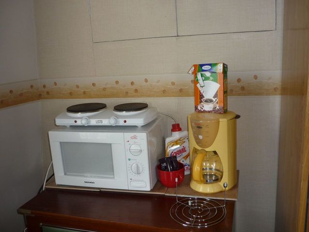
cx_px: 154
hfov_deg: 55.4
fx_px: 295
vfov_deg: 42.9
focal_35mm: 33
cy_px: 116
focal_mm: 5.5
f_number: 2.8
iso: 100
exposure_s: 1/30
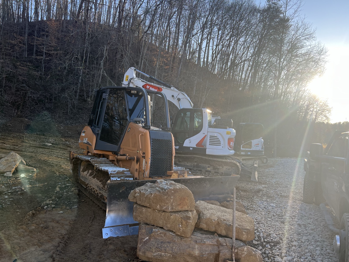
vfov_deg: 53.1
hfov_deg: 67.3
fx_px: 262
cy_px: 131
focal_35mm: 26
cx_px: 174
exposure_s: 1/758
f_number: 1.5
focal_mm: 5.7
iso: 50
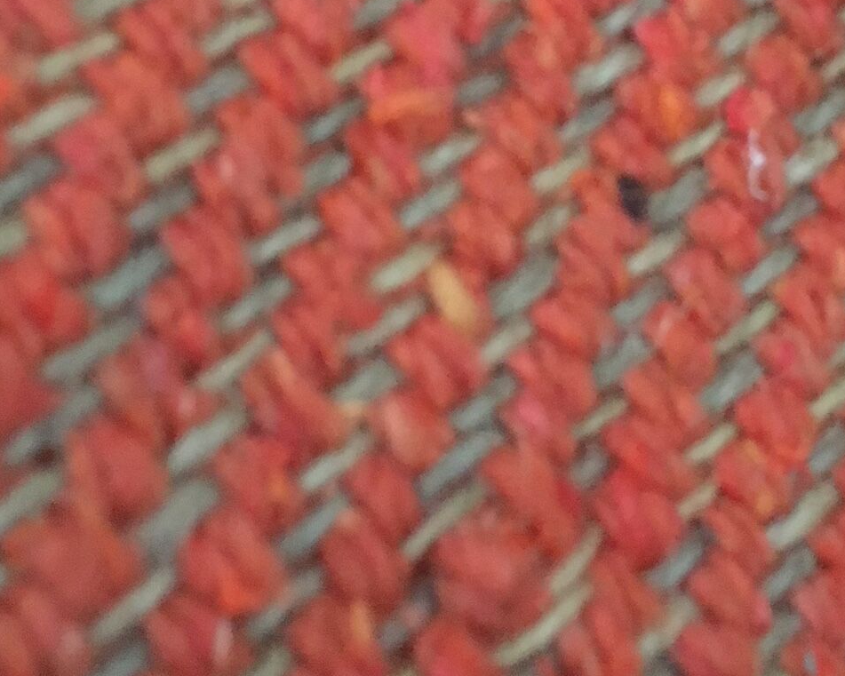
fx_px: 1501
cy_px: 51
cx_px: 570
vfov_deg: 24.6
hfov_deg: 31.2
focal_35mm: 60
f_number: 2.2
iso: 500
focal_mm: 4.15
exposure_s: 1/17
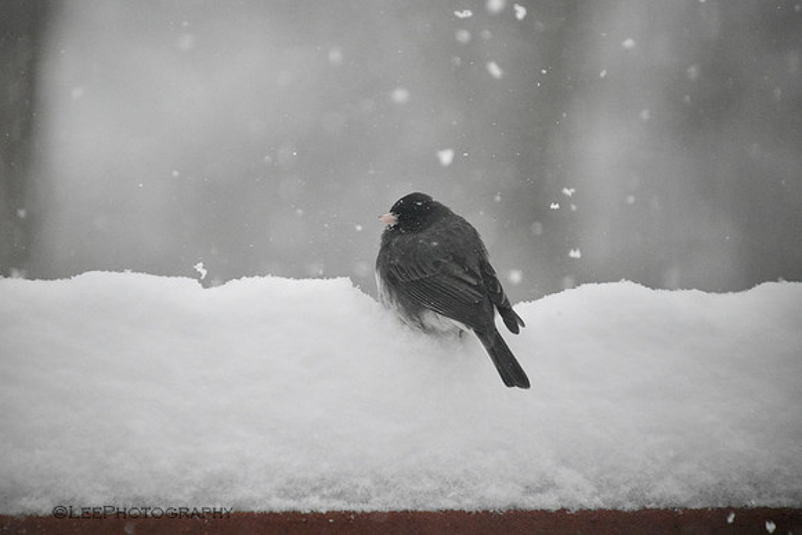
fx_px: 13369
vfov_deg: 2.3
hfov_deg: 3.4
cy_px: 268
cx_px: 401
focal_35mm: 600
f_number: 6.3
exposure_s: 1/4000
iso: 5000
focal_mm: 400
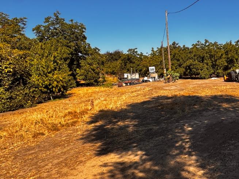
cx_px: 209
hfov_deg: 51.1
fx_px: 221
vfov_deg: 44.1
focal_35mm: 32
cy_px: 82
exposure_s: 1/1637
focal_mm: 2.22
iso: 50
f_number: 2.2
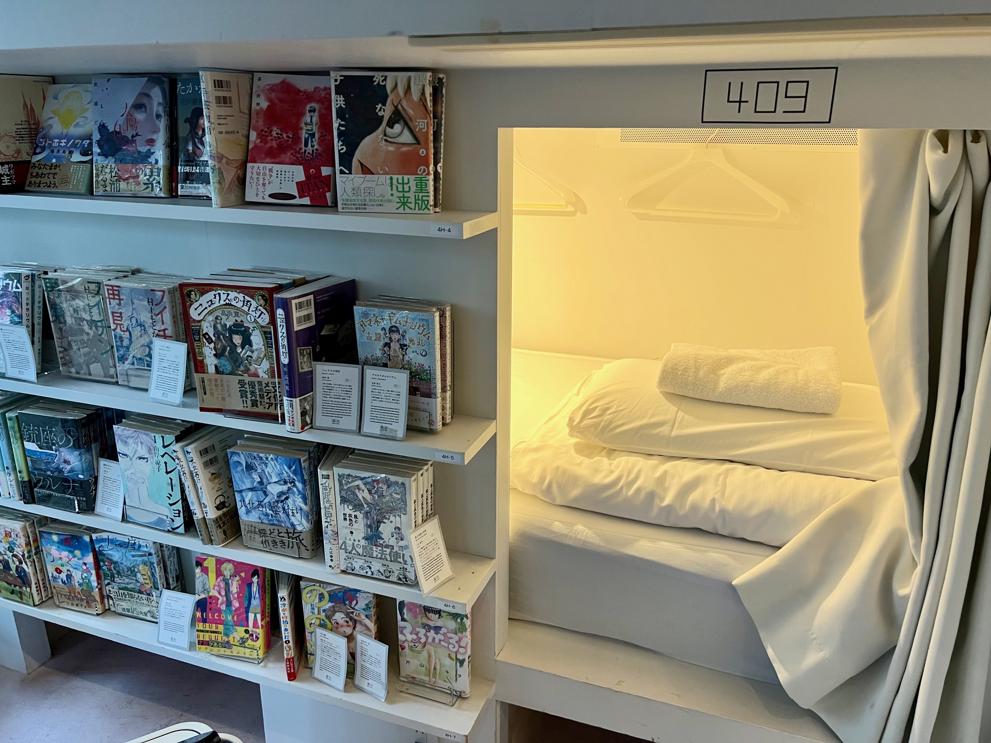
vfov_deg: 53.1
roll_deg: -0.9
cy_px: 372
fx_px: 744
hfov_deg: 67.3
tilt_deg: -18.6
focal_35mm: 26
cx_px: 496
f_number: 1.5
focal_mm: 5.7
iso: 64
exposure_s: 1/50
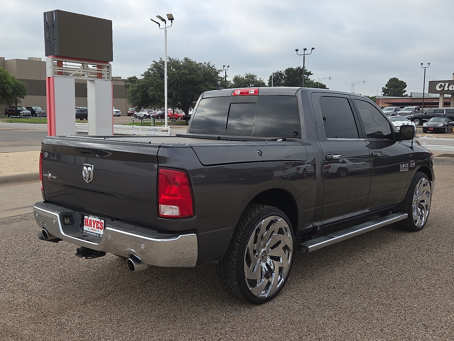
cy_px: 170
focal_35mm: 35
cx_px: 227
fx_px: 459
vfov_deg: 40.7
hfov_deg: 52.6
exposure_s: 1/2500
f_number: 1.8
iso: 76
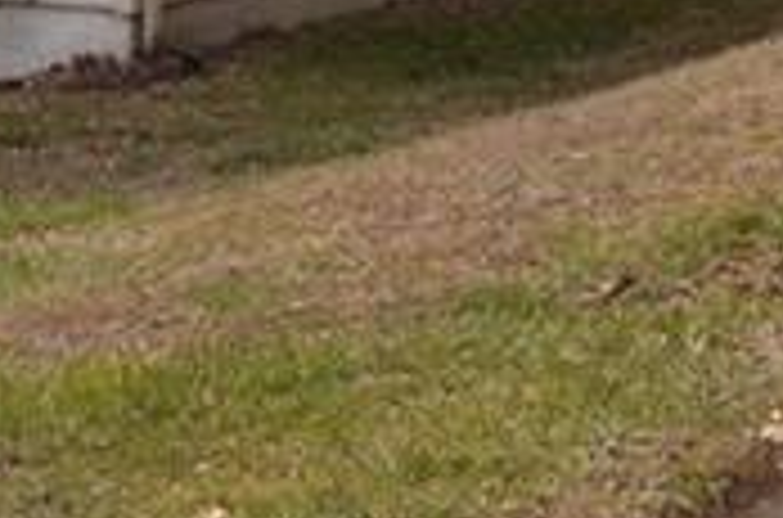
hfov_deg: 11.3
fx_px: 3737
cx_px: -493
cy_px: -493
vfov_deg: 7.6
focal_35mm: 172
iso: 250
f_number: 13
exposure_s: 1/250
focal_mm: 25
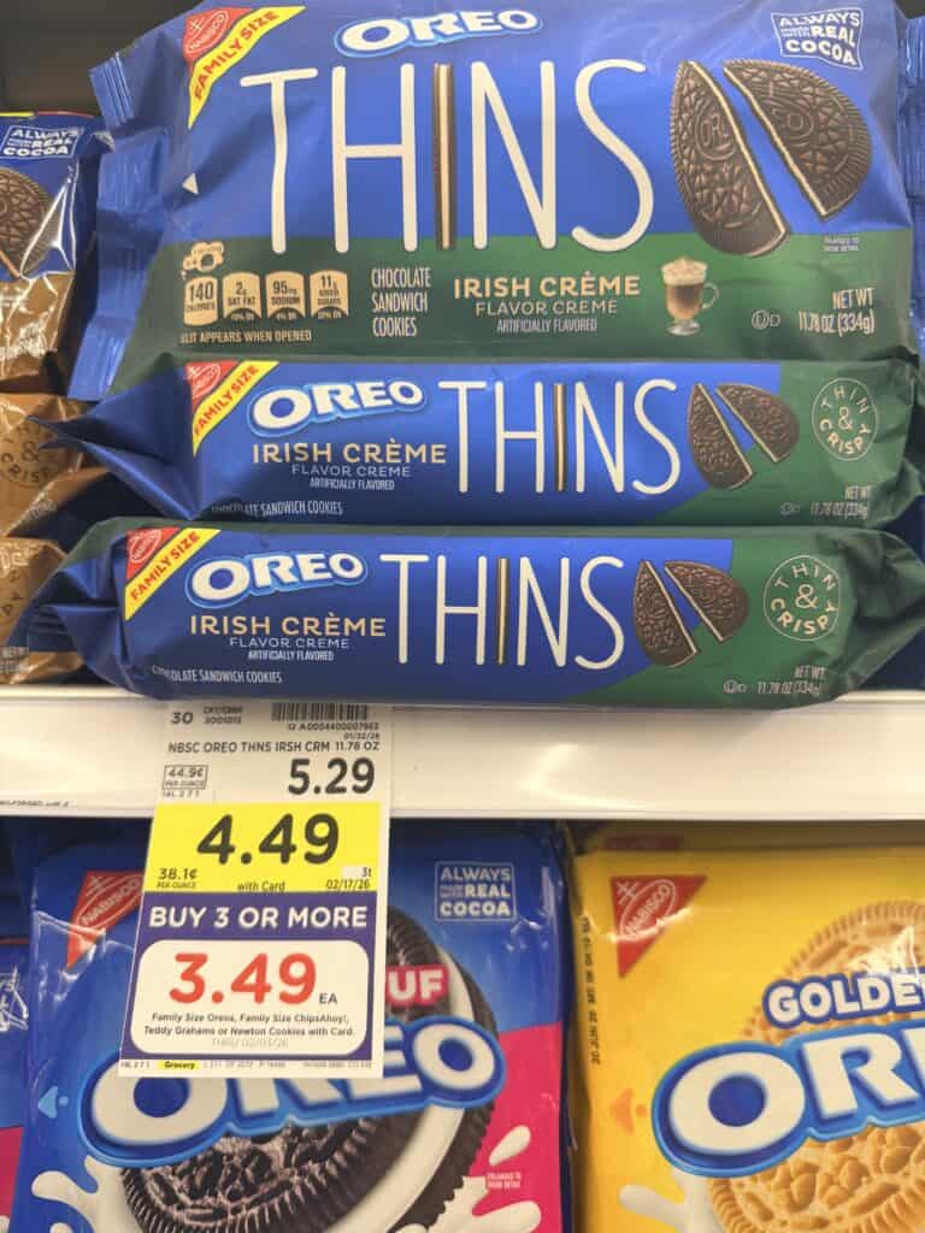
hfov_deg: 56.8
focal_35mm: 24
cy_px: 616
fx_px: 855
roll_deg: -0.2
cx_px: 462
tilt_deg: -0.4
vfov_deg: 71.6
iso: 100
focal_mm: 6.76
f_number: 1.78
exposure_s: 1/63
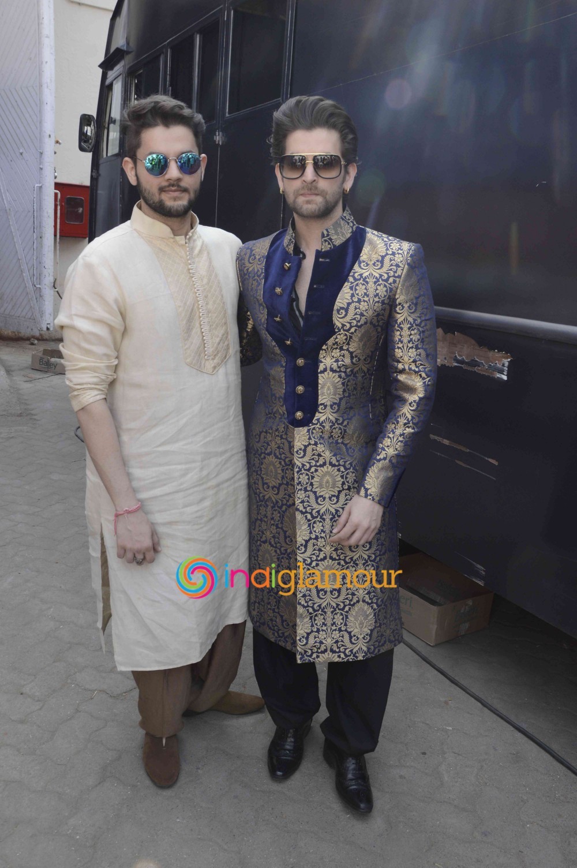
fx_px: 759
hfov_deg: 41.6
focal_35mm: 32
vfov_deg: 59.5
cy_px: 434
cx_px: 288
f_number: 9
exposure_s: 1/160
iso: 400
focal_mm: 21
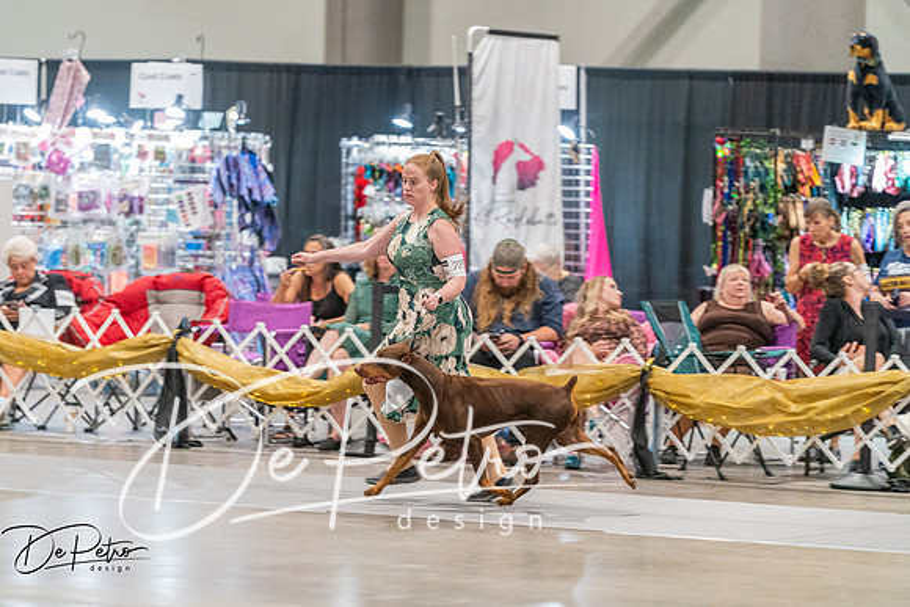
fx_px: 5057
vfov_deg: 6.9
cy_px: 304
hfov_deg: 10.3
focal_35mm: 200
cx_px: 455
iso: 6400
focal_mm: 200
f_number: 2.8
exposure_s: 1/250
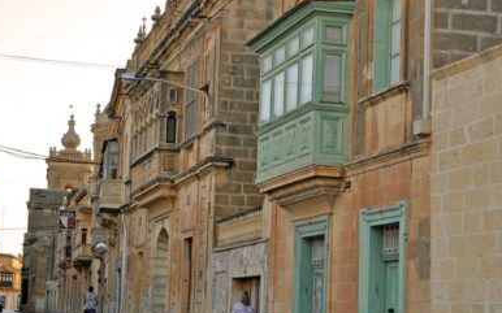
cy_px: 190
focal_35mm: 81
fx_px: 1108
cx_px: 150
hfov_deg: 25.3
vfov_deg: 16.1
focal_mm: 32
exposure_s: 1/200
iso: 200
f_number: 8
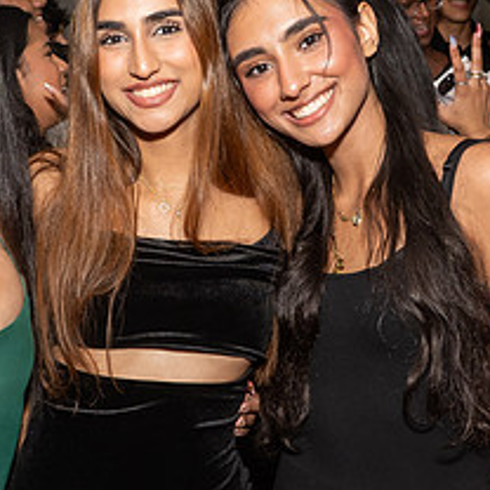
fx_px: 1297
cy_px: 193
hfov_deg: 21.3
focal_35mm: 81
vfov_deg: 21.4
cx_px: 167
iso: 640
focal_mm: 17
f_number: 7.1
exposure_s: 1/250
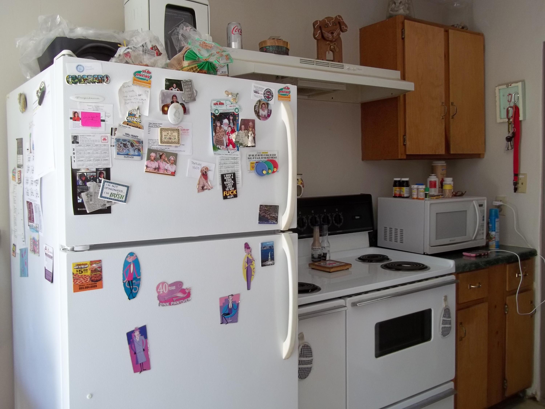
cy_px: 204
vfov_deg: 44.2
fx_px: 504
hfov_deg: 56.8
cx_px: 272
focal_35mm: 32
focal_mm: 5.7
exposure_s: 1/40
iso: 64
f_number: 2.9
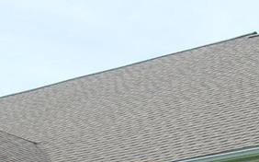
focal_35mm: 150
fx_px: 1058
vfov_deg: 8.4
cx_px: 191
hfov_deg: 13.9
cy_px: 302
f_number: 6.3
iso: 80
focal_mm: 6.6
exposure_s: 1/180
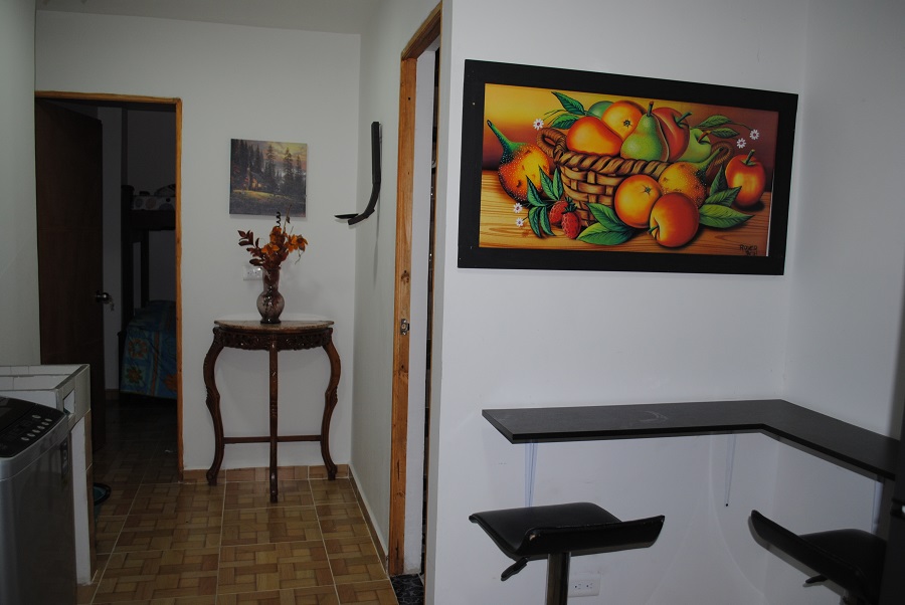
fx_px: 755
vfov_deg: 43.7
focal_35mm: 30
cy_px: 302
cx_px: 452
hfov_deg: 61.9
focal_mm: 20
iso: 200
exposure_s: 1/60
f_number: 3.8
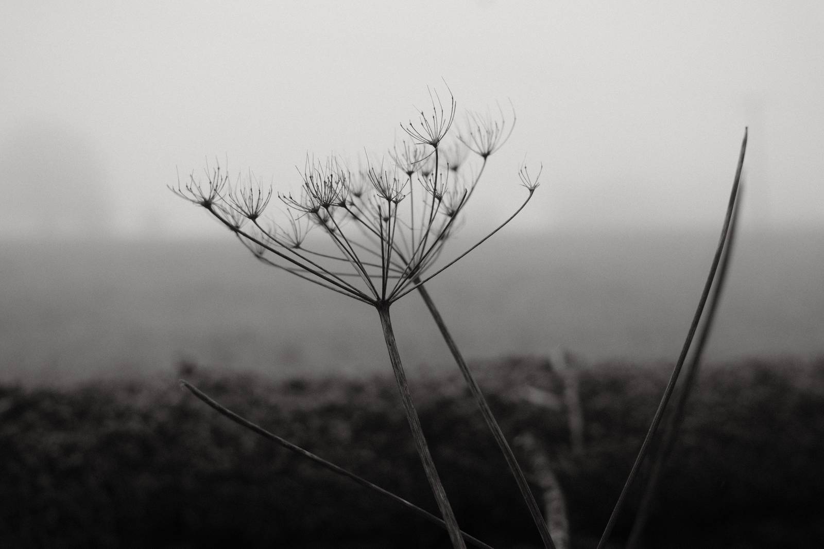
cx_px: 412
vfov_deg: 34.2
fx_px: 893
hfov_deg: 49.5
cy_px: 274
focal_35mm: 39
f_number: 4
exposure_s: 1/600
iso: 640
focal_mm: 26
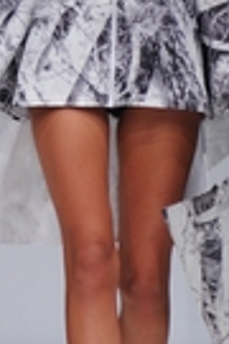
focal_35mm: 837
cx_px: 57
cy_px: 0
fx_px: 7985
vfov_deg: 2.5
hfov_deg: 1.6
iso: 640
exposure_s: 1/250
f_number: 3.5
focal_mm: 145
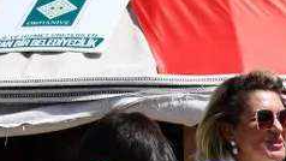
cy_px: 354
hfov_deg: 14.4
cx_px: 475
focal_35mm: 135
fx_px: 1024
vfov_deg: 8.4
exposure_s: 1/250
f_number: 10
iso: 100
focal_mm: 24
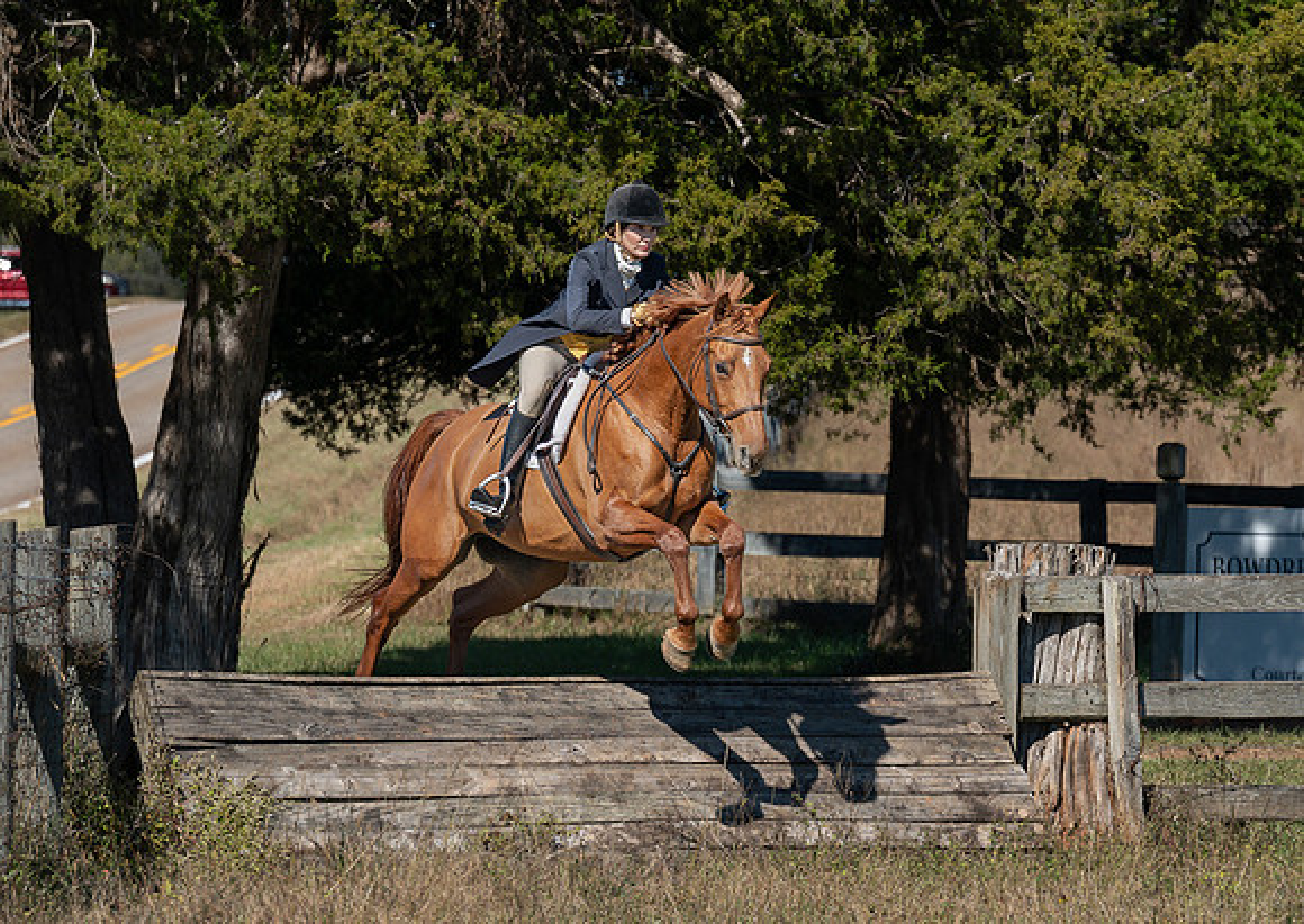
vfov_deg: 4.6
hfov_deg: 6.4
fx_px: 11622
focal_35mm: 315
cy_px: 574
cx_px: 933
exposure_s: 1/500
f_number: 6.3
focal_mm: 200
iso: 200
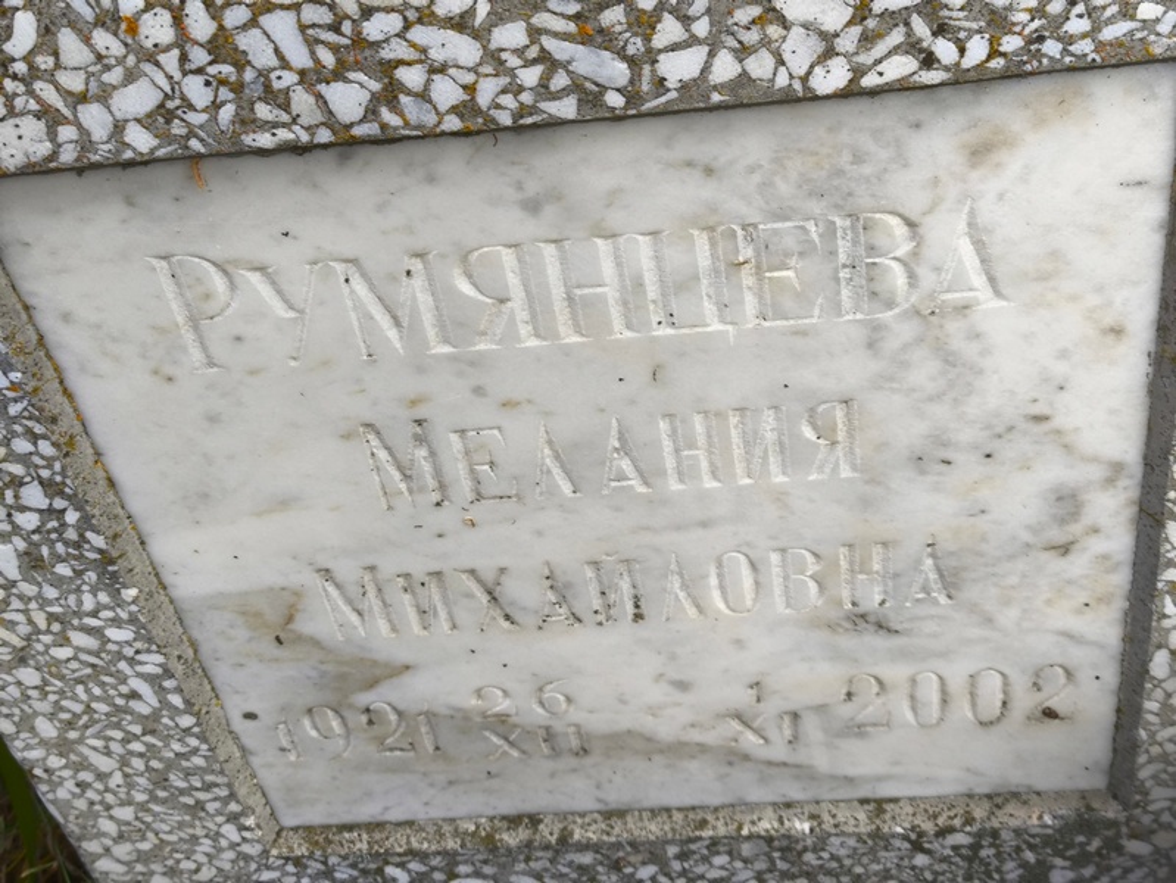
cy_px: 442
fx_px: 1699
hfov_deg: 38.2
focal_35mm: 50
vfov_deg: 29.1
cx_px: 588
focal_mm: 4.71
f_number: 1.7
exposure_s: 1/120
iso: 64
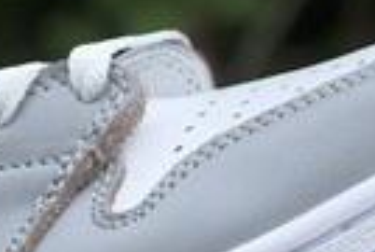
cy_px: 654
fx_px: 3111
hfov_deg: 6.9
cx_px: 188
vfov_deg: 4.5
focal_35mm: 298
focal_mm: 6
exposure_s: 1/353
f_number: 2.4
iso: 16
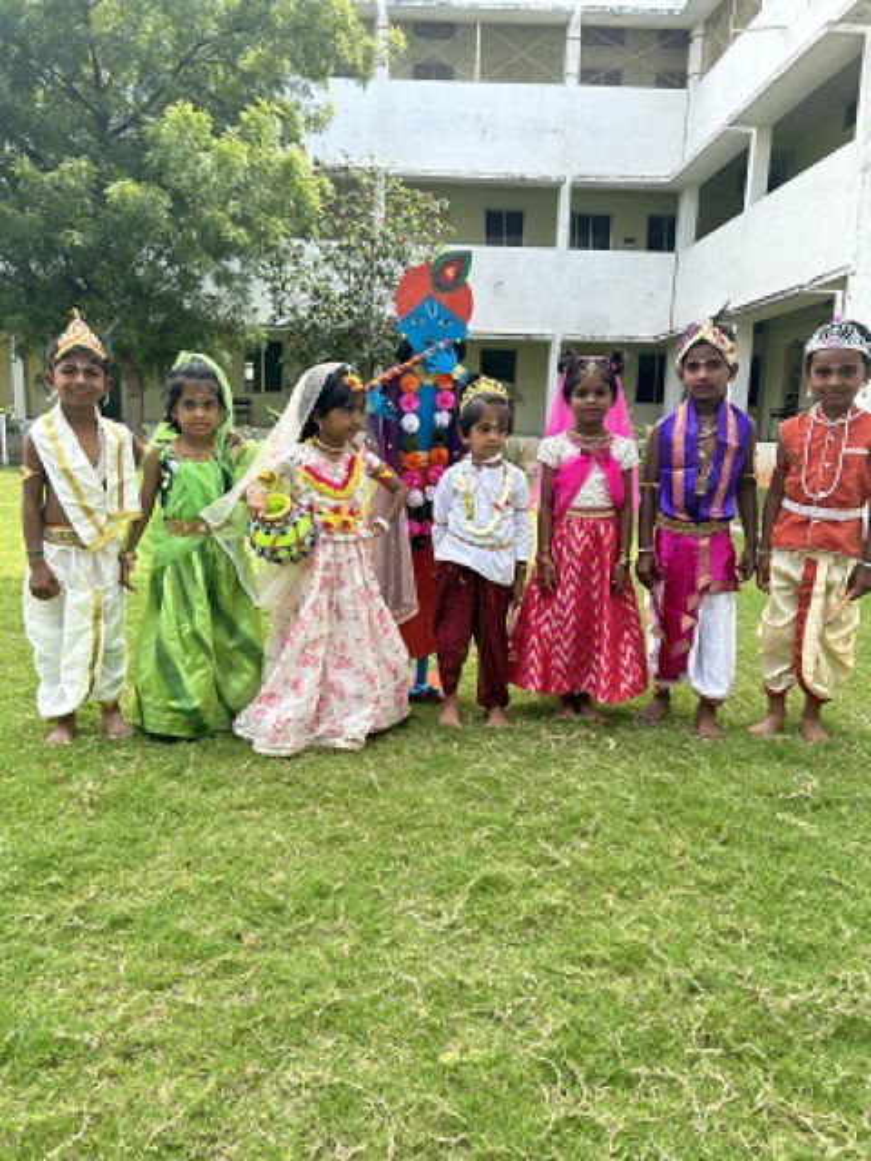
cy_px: 580
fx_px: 872
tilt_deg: -10.8
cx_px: 436
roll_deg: -1.7
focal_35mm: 26
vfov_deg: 67.3
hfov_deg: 53.1
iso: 50
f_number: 1.5
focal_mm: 5.7
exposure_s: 1/674
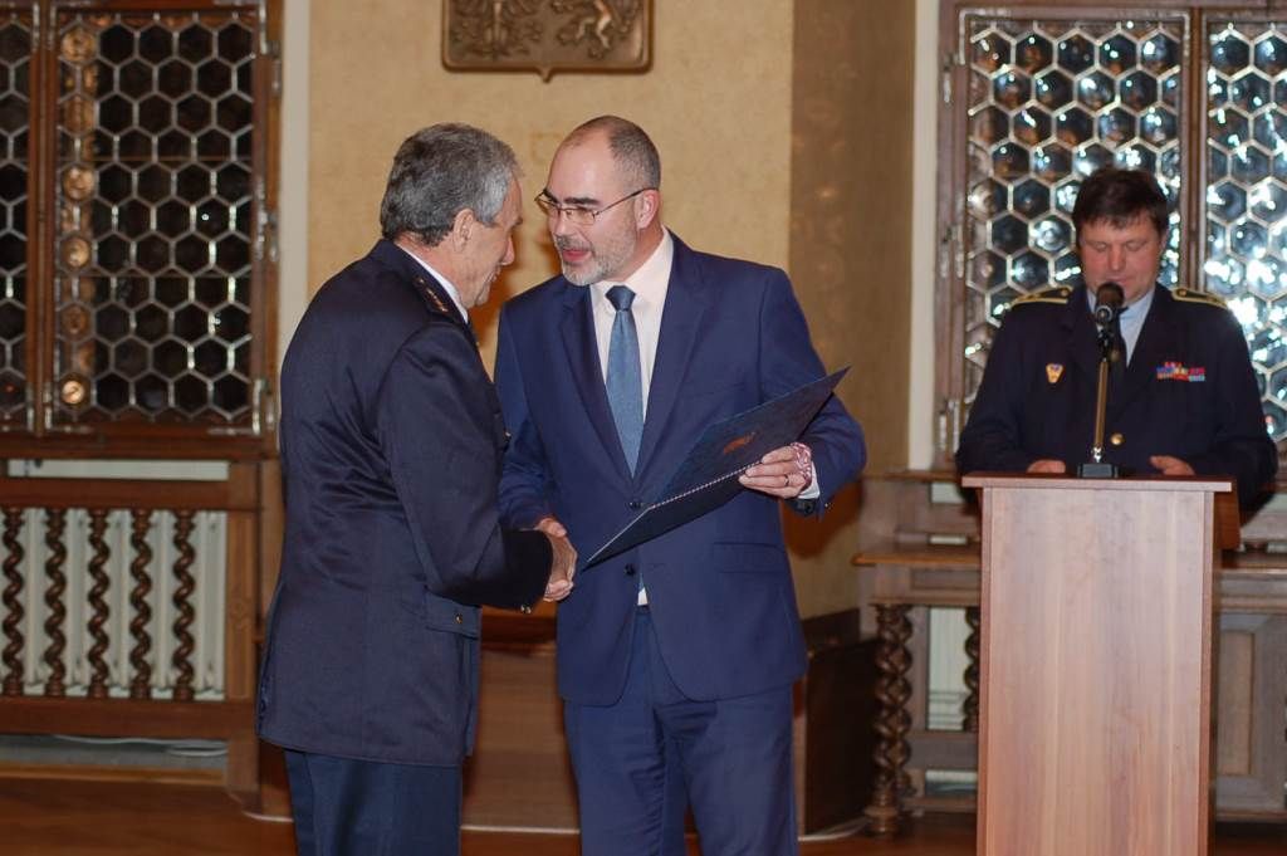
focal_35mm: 105
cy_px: 428
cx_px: 644
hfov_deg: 19.5
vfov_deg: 13.0
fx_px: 3751
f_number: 4
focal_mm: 70
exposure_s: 1/60
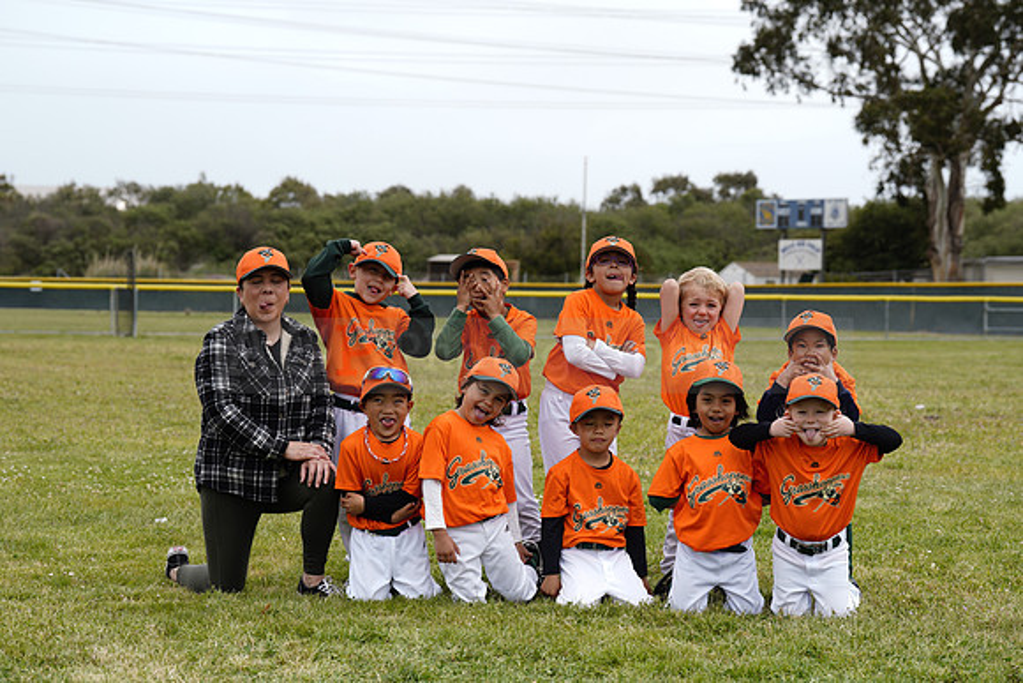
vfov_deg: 15.5
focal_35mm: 88
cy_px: 342
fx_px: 2501
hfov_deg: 23.1
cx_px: 512
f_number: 5.6
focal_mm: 88
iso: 50
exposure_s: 1/250
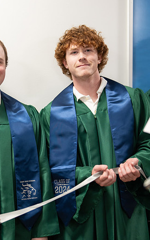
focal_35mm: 80
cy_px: 117
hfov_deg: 16.3
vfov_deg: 25.8
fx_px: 523
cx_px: 57
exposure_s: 1/320
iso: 500
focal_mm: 50
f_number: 1.2
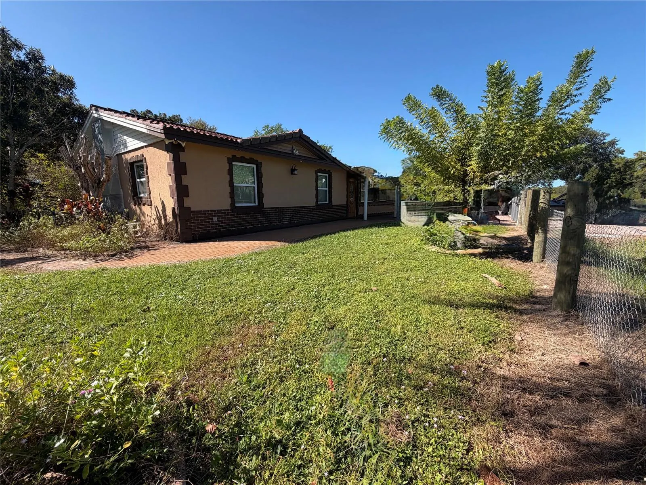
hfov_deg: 102.1
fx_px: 261
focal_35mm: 14
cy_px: 242
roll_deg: +0.7
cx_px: 323
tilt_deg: -9.0
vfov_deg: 85.7
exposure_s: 1/770
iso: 40
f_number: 2.2
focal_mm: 2.22
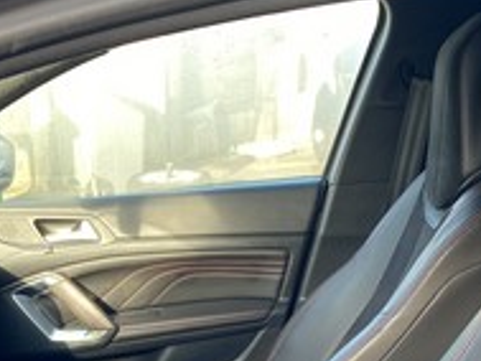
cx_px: 69
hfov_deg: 27.0
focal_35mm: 70
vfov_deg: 19.5
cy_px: 459
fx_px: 973
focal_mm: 4.25
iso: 64
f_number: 1.8
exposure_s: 1/121
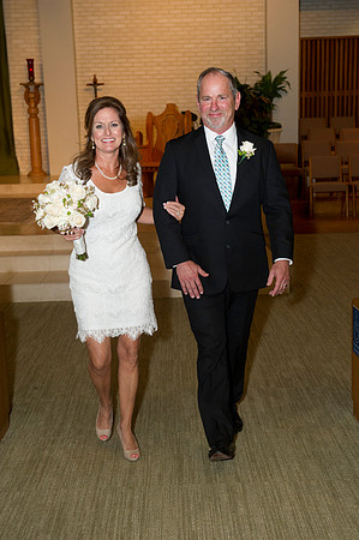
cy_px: 270
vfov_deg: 35.7
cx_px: 180
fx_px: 840
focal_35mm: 56
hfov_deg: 24.1
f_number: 5.6
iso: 1600
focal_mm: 56
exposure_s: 1/160
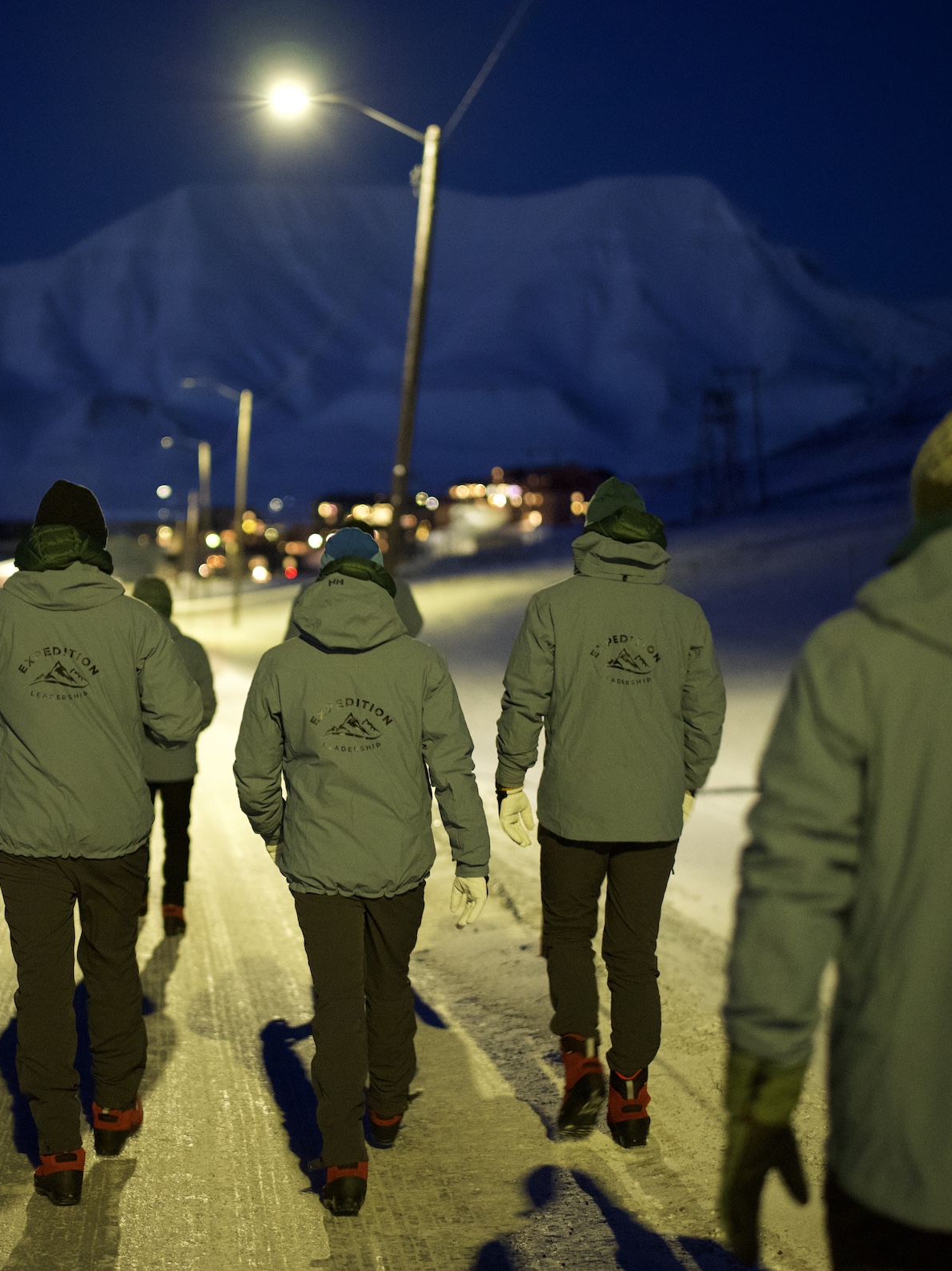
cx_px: 320
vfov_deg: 26.7
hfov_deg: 20.1
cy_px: 633
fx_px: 2678
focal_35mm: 73
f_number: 1.4
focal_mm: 50
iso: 4000
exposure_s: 1/60
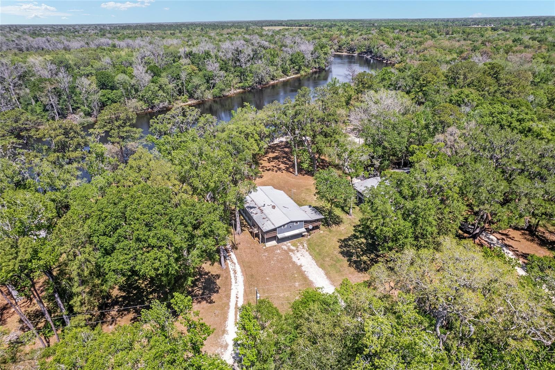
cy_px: 185
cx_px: 278
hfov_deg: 78.6
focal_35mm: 22
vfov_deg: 57.2
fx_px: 339
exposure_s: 1/1250
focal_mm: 8.38
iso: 120
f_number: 2.8
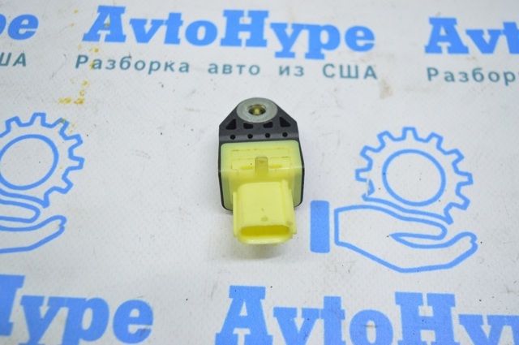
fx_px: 540
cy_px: 172
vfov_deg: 35.4
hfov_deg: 51.3
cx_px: 260
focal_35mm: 38
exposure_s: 1/40
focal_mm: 25
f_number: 4
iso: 400
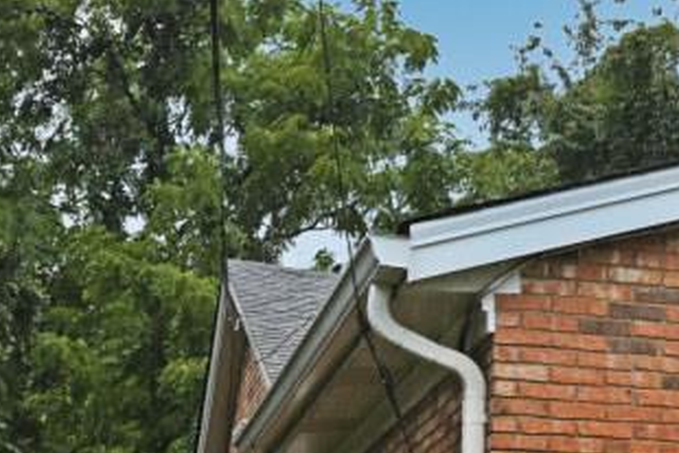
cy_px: 637
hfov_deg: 12.3
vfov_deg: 9.3
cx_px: 1397
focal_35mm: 145
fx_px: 2736
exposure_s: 1/250
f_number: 4
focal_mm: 30
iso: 250
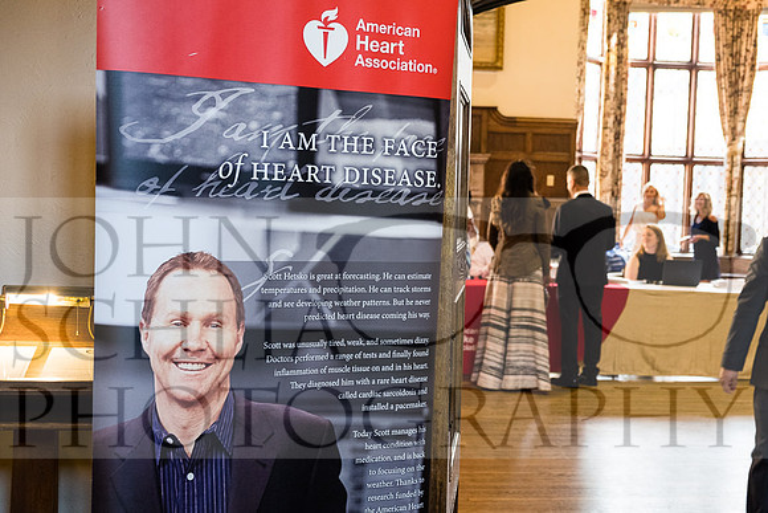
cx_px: 433
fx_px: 1082
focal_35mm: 51
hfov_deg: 39.0
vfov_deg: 26.7
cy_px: 256
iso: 1600
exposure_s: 1/50
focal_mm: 30.2
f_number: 3.6
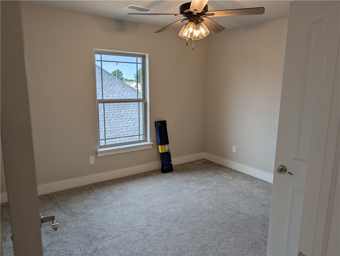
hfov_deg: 71.5
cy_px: 128
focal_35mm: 24
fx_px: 236
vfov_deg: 56.9
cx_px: 170
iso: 18
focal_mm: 6.9
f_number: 1.68
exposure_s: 1/433
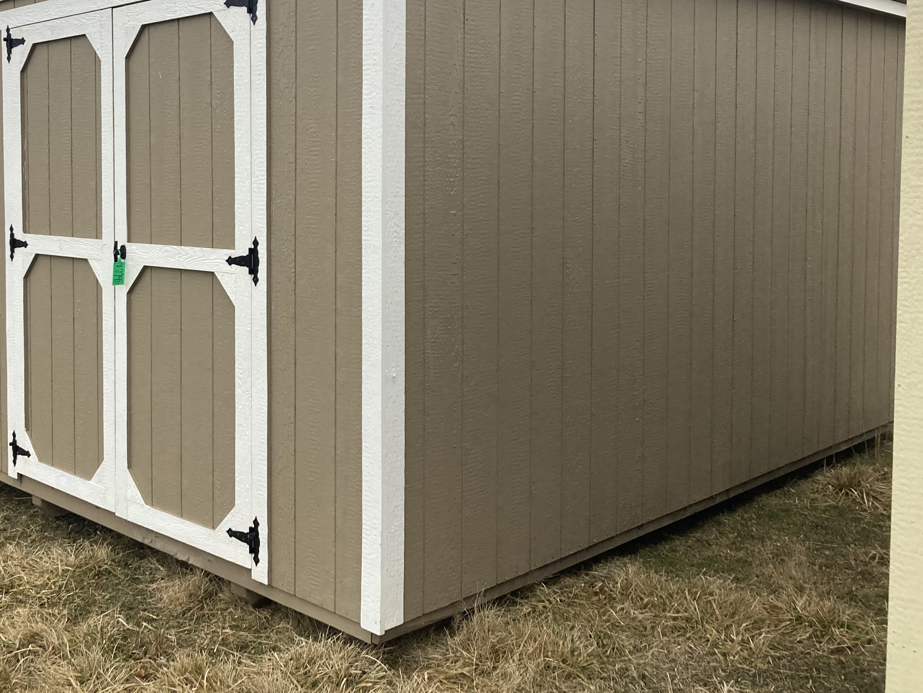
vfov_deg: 35.7
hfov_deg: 46.0
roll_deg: +1.7
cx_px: 301
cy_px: 243
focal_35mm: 40
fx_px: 1067
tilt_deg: -4.9
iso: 80
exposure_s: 1/74
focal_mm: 3.99
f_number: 1.8
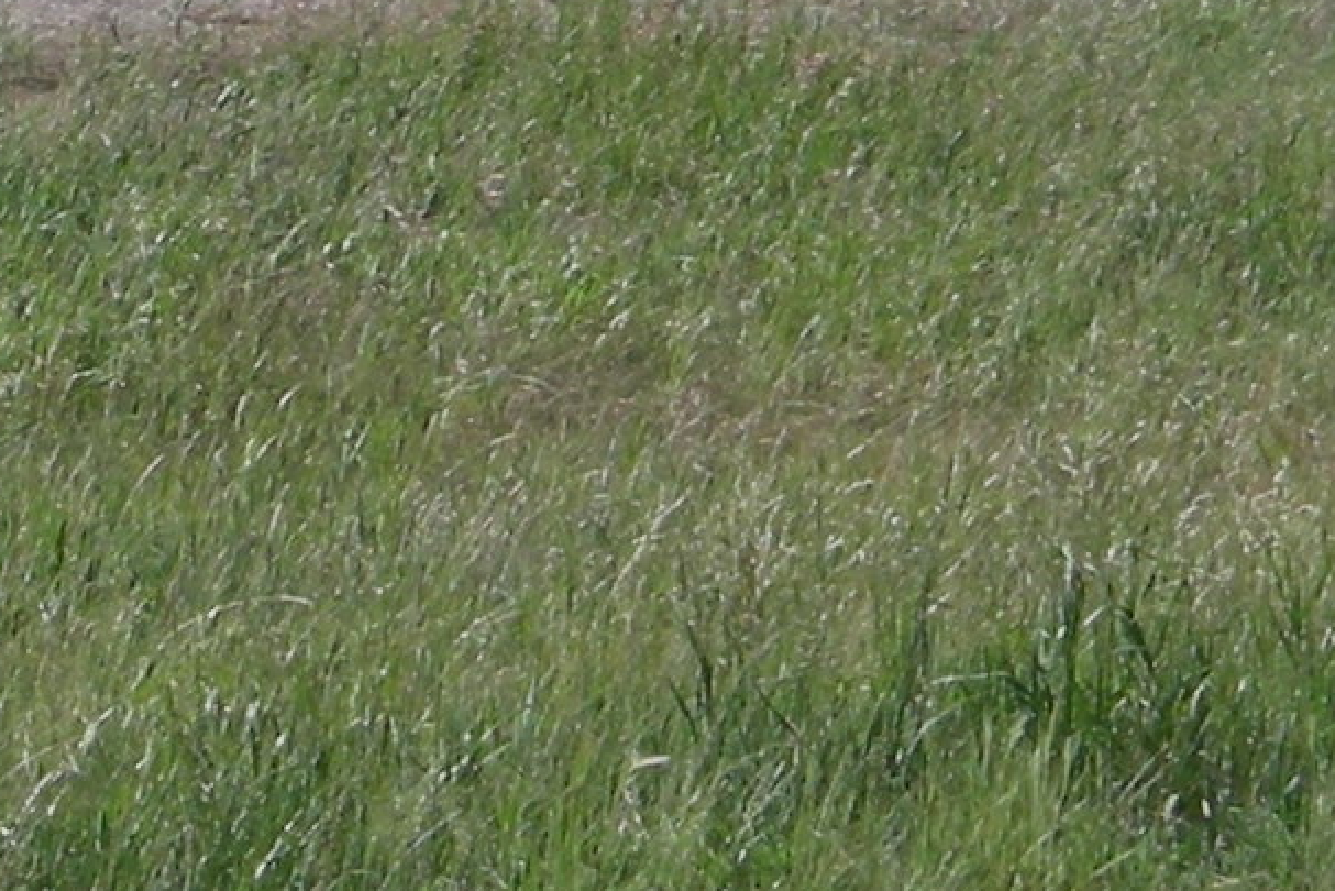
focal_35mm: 400
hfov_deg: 5.1
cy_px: -1261
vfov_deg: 3.4
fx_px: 14836
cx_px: 108
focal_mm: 12.3
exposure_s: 1/488
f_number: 3.9
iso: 50
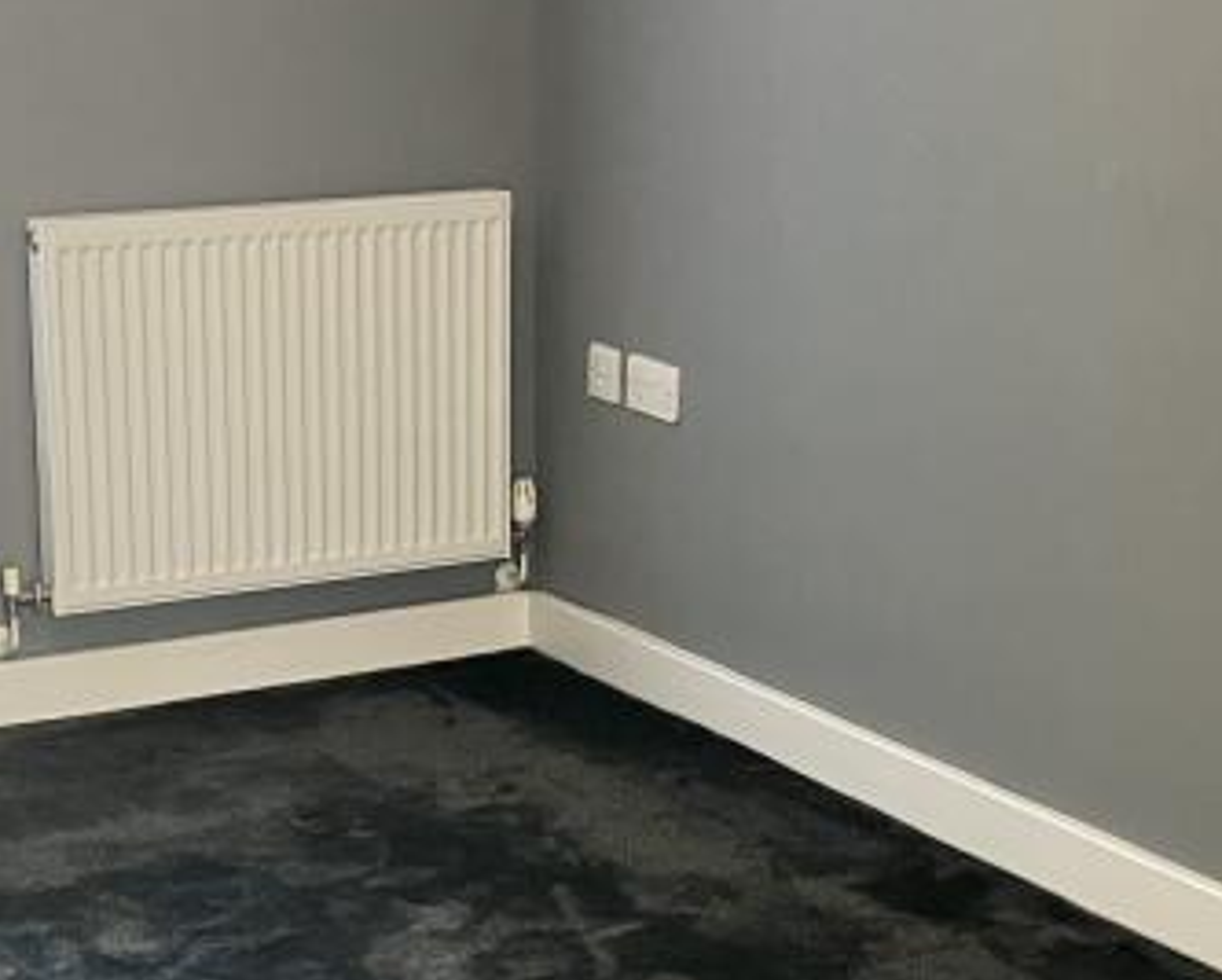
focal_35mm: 84
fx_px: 3041
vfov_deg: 18.1
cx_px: 466
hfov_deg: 22.7
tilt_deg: -16.4
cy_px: 778
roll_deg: -0.3
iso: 320
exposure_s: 1/50
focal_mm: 3.99
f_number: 1.8
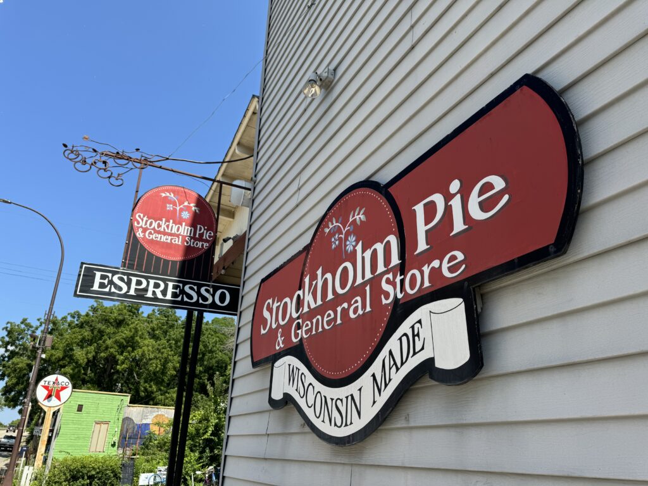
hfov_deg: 71.6
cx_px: 324
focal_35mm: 24
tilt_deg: +24.0
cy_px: 243
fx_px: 449
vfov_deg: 56.8
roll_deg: -0.7
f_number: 1.78
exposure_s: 1/2833
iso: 80
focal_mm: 6.76
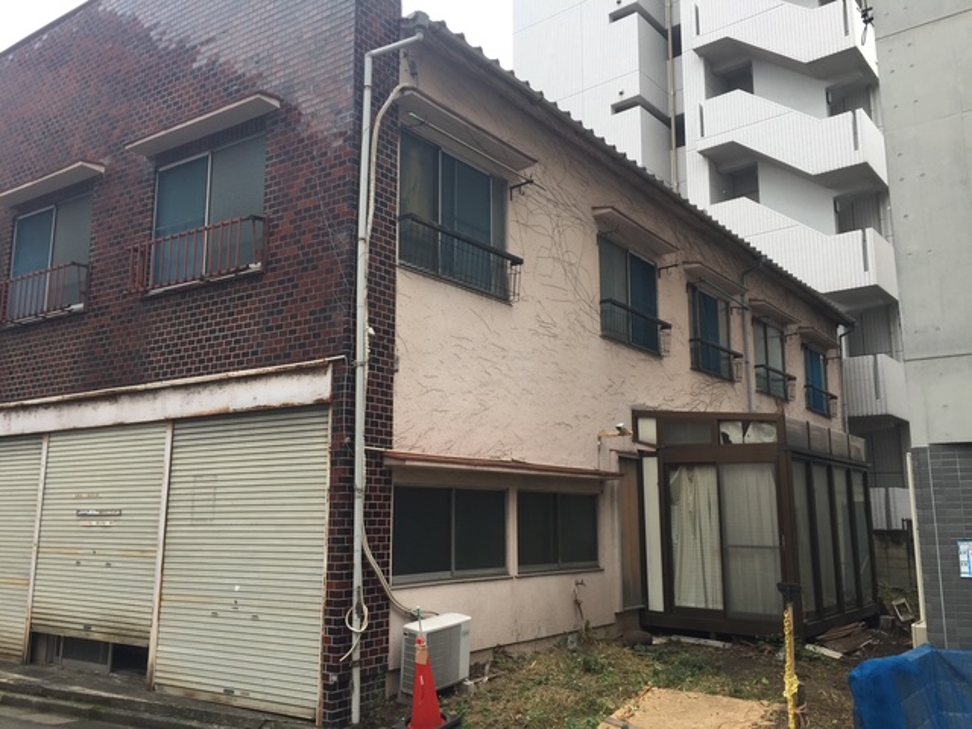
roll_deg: -1.3
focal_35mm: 29
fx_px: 814
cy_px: 364
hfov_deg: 61.7
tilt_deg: +10.9
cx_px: 486
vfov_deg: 48.2
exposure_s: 1/373
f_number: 2.2
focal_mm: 4.15
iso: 32
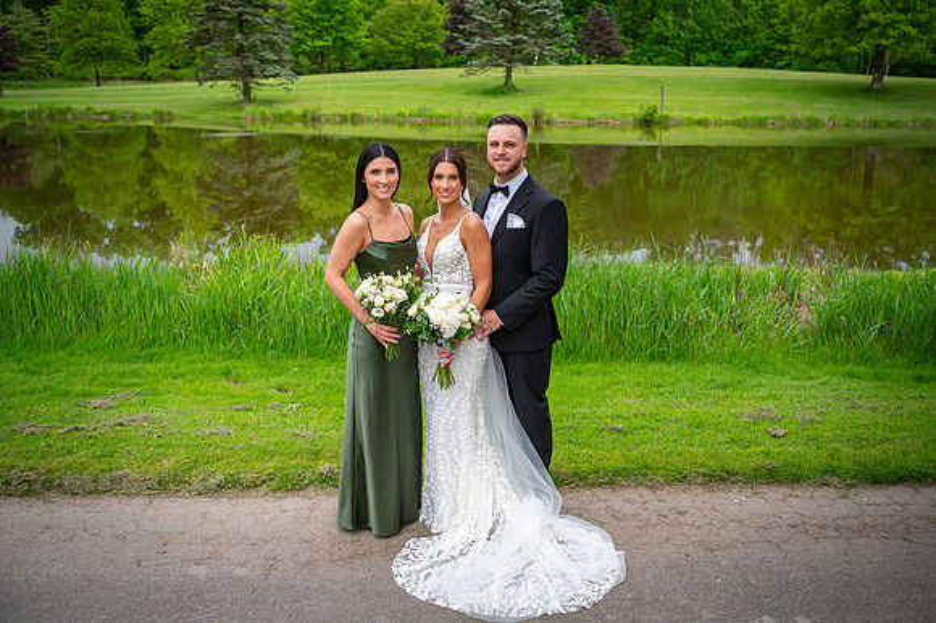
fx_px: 897
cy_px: 289
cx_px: 499
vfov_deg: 38.3
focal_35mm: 35
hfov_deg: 55.0
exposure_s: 1/3200
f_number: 3.2
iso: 640
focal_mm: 32
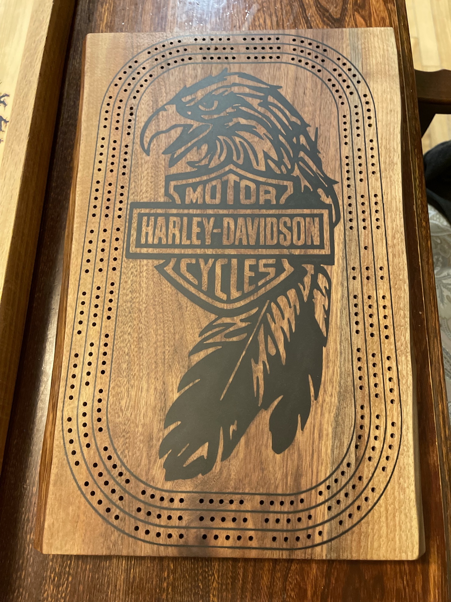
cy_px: 301
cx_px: 226
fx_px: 452
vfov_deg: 67.3
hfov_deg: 53.1
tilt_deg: -71.8
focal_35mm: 26
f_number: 1.6
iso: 400
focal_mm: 5.1
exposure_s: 1/40
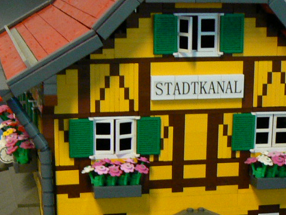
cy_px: 250
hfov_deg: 19.8
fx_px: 818
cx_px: 179
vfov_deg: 14.5
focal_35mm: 99
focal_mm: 6
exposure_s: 1/10
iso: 200
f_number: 2.8
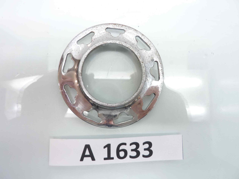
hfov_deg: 69.4
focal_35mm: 25
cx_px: 120
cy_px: 90
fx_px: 173
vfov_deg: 54.9
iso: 80
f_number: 3.3
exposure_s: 1/10
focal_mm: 4.1
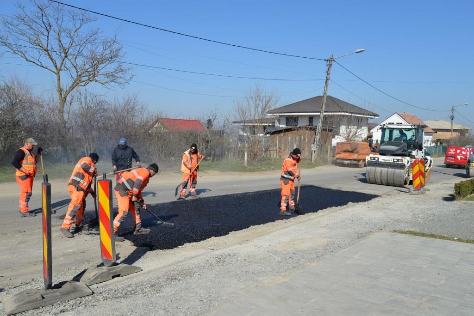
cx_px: 237
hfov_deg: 63.6
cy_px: 158
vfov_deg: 45.0
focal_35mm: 29
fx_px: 382
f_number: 8
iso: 100
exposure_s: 1/250
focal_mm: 29
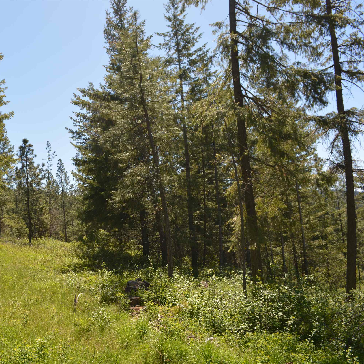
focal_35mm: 35
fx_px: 416
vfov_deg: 47.2
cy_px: 185
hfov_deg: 45.6
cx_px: 91
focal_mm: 18
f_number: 7.1
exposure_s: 1/200
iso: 100
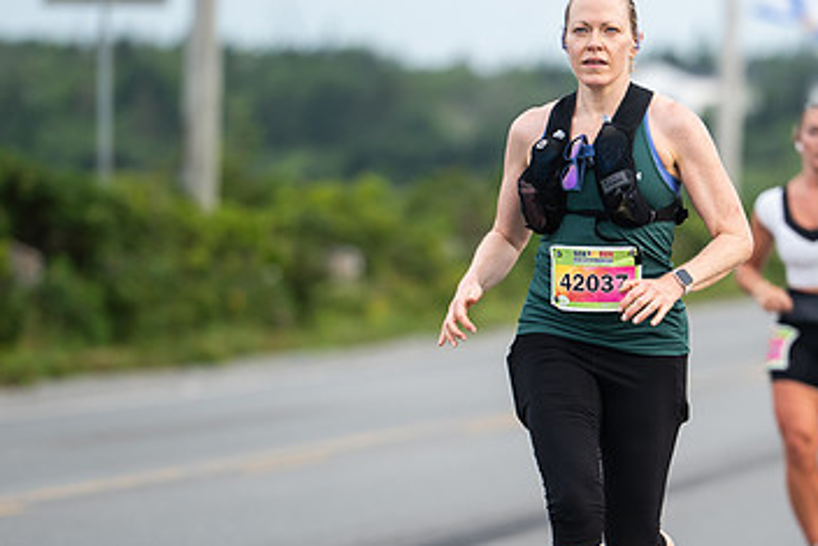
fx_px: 9047
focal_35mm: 398
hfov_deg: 5.2
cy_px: 308
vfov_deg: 3.5
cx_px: 574
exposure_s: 1/800
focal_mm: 200
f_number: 4.5
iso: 500
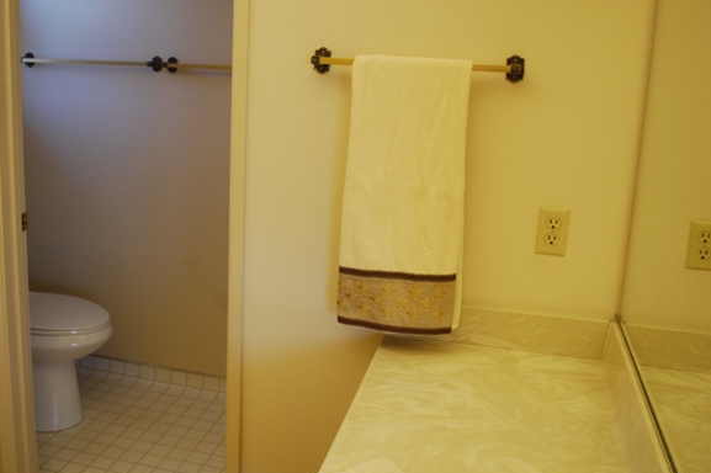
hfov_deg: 53.0
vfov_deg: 36.7
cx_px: 306
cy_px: 197
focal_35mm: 36
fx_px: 711
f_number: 4
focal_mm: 18
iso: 200
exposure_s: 1/60
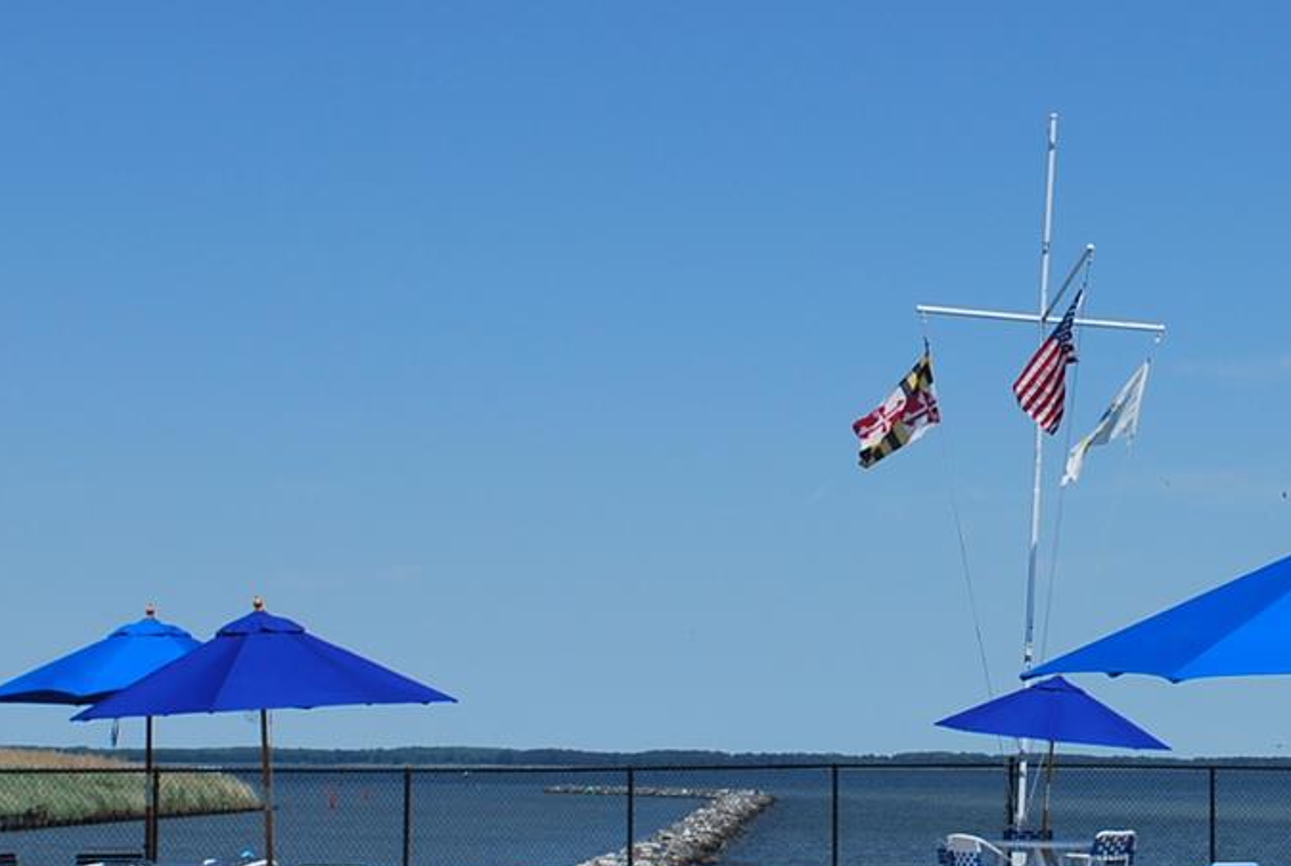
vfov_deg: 16.7
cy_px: 517
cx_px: 1065
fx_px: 2946
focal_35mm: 82
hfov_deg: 24.3
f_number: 9
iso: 100
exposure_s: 1/320
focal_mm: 18
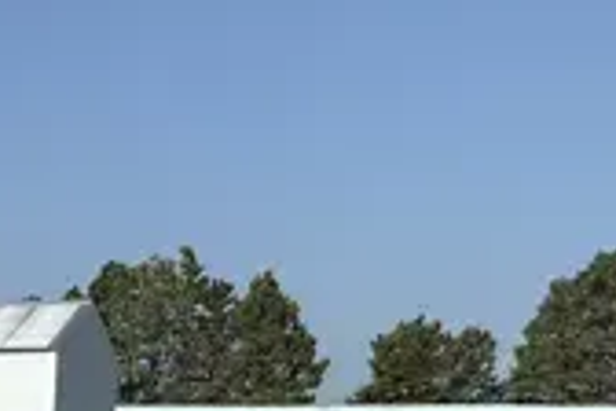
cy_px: 818
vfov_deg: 10.9
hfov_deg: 16.8
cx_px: -183
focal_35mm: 115
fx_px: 1968
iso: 25
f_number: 1.8
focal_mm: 3
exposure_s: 1/2801
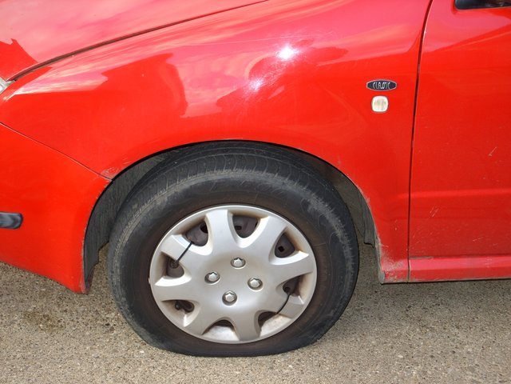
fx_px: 930
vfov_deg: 23.3
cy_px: 192
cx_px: 256
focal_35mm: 63
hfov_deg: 30.7
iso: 100
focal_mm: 12.95
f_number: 3.2
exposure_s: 1/148
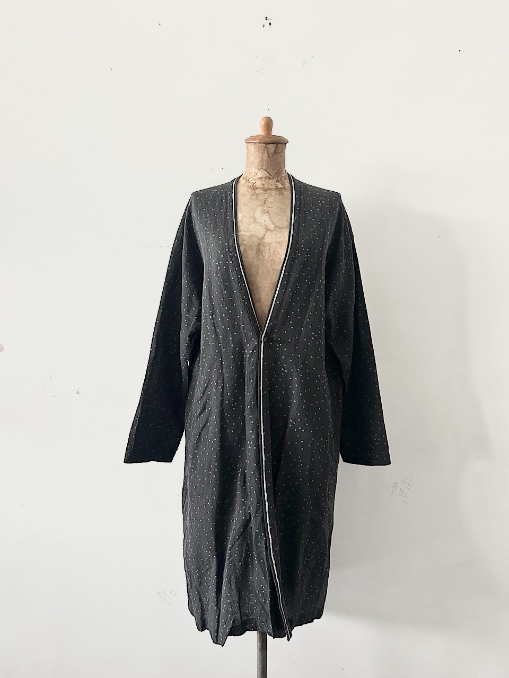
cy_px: 339
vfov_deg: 67.3
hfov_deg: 53.1
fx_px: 510
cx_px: 254
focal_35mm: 26
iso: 320
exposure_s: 1/60
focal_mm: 5.7
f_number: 1.5
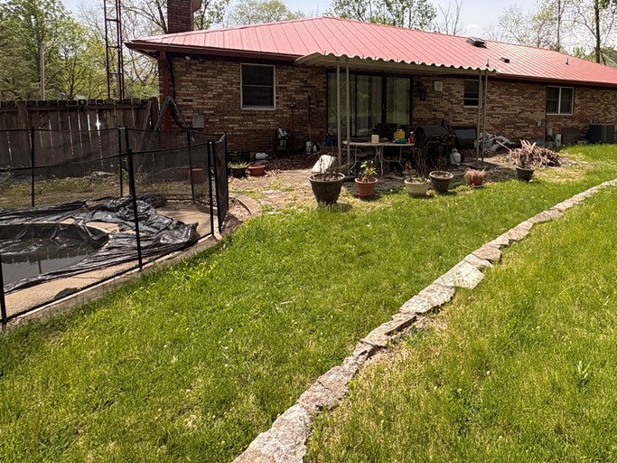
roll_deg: -1.2
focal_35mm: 21
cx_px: 456
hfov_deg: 73.9
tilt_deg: -4.9
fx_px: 374
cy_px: 137
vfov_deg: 61.1
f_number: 2.2
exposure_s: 1/1217
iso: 50
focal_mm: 2.22
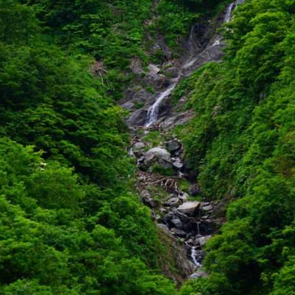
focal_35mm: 191
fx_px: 1842
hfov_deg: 9.2
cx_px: 152
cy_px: 122
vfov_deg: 9.2
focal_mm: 126
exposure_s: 1/160
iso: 320
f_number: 6.3
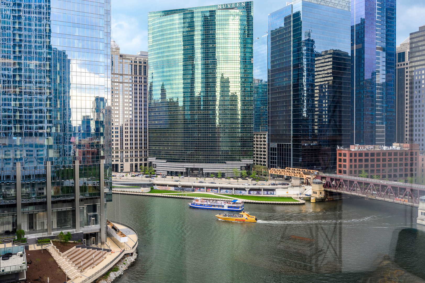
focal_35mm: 30
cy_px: 142
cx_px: 212
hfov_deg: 62.0
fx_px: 354
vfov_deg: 43.6
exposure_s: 1/200
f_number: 8
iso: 320
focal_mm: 30
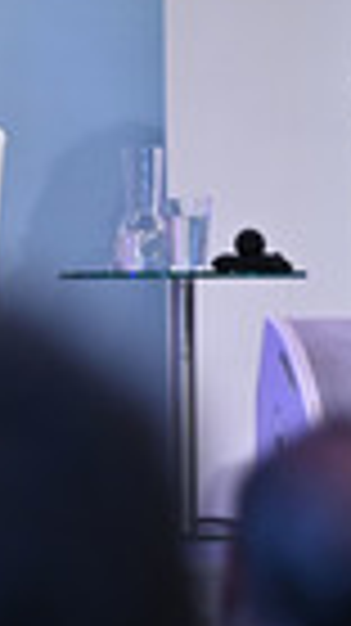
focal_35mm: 494
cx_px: -191
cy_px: 68
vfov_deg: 4.4
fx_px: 8189
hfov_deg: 2.5
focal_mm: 145
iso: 500
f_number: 2.8
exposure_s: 1/400
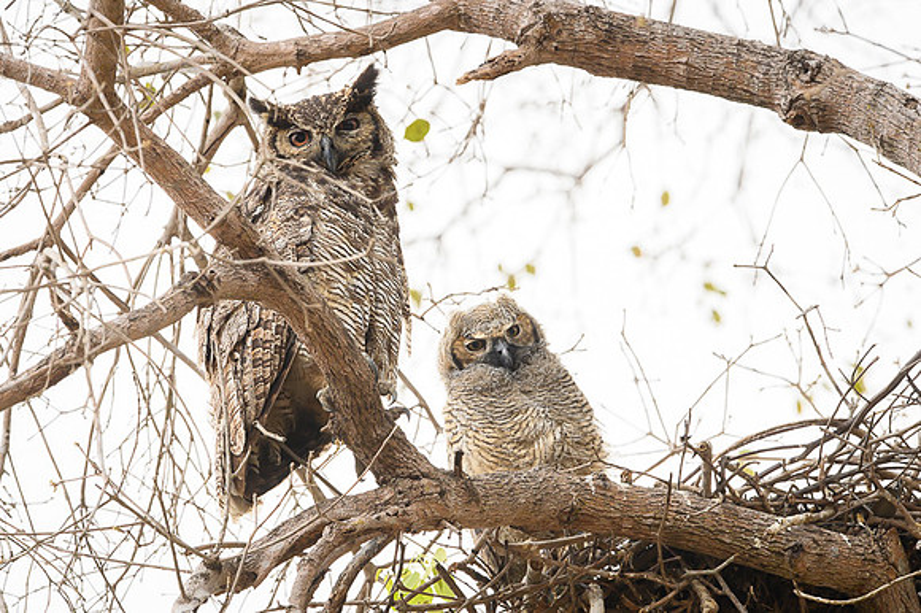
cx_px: 371
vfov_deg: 2.3
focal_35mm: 598
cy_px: 282
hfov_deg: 3.5
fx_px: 15281
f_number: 13
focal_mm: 500
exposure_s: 1/40
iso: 1600
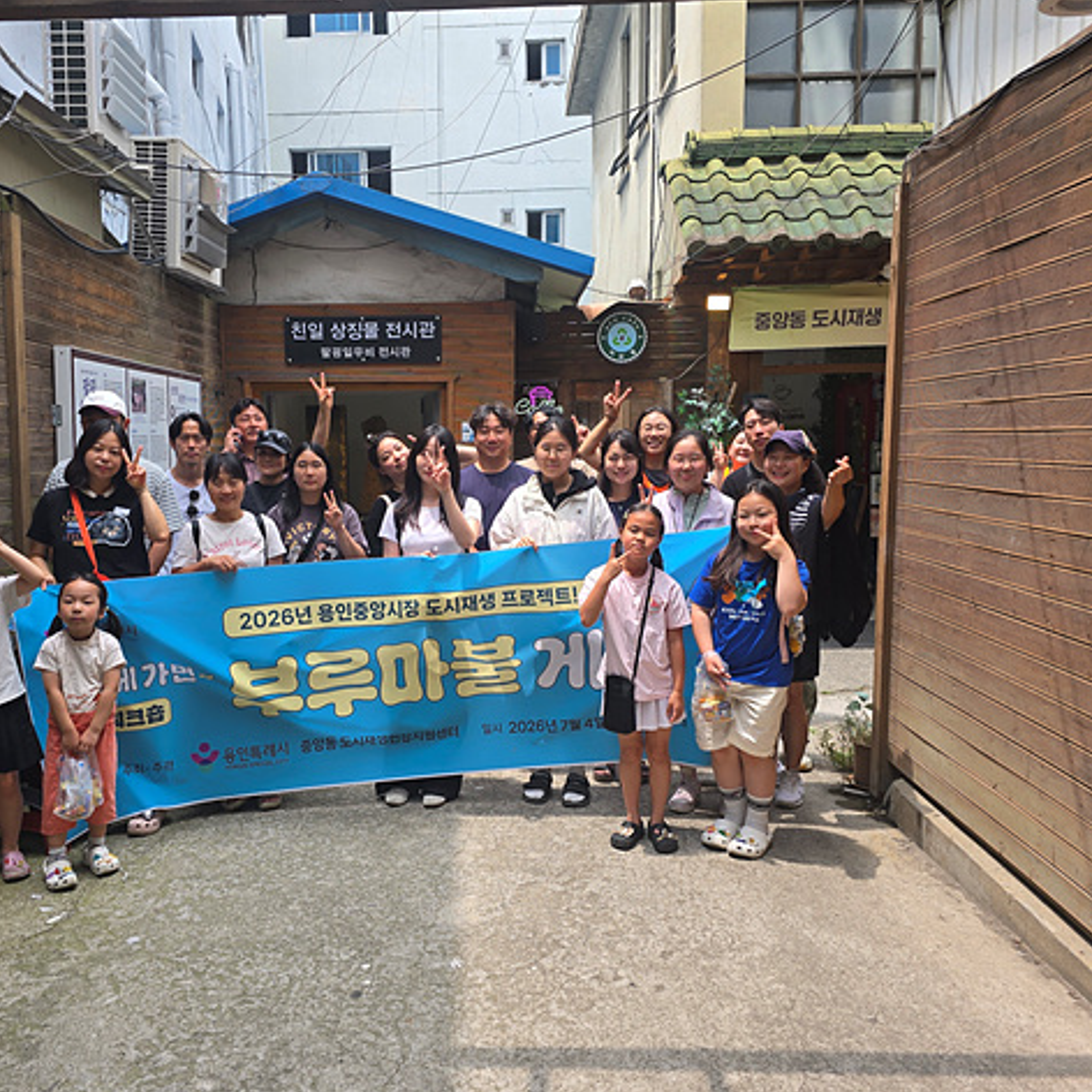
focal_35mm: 28
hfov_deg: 57.0
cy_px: 555
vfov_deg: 57.3
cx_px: 453
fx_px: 999
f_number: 1.7
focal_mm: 6.3
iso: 12
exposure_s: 1/145
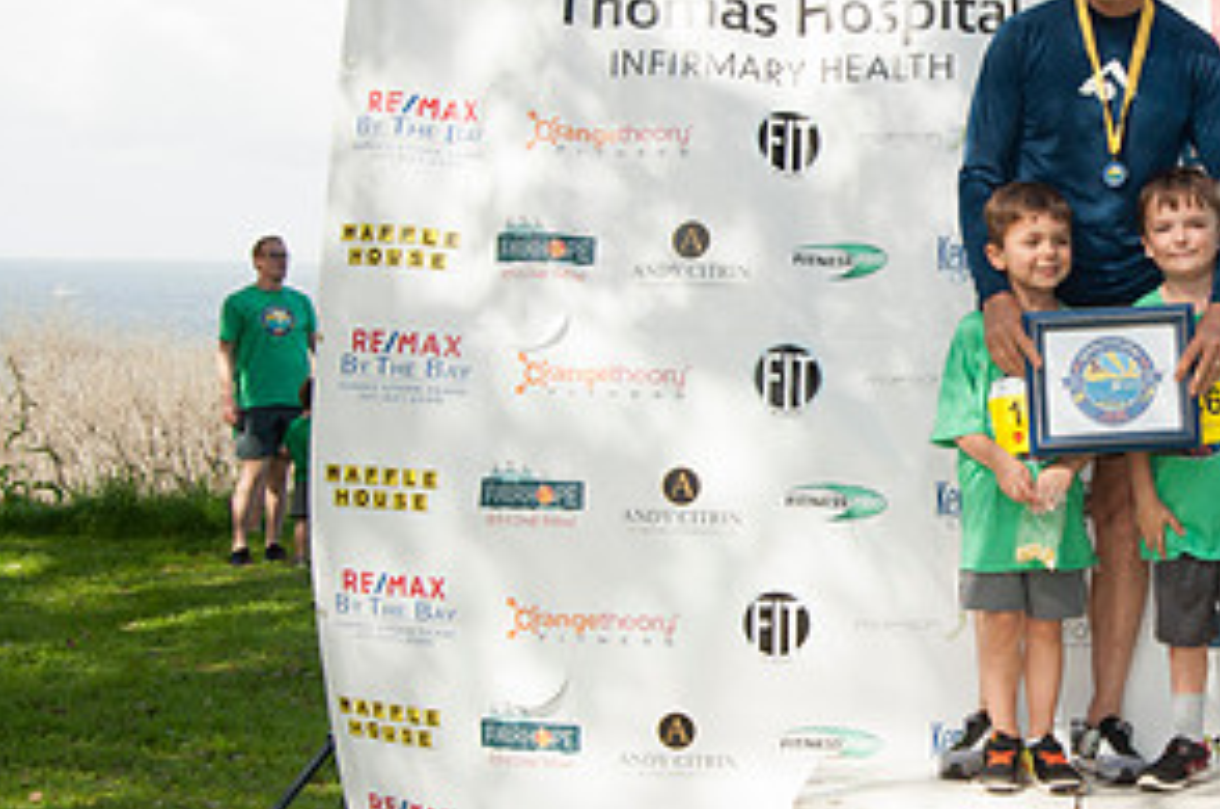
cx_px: 1100
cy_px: 417
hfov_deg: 27.5
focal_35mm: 71
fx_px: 2402
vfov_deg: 19.1
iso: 250
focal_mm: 24
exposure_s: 1/200
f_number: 9
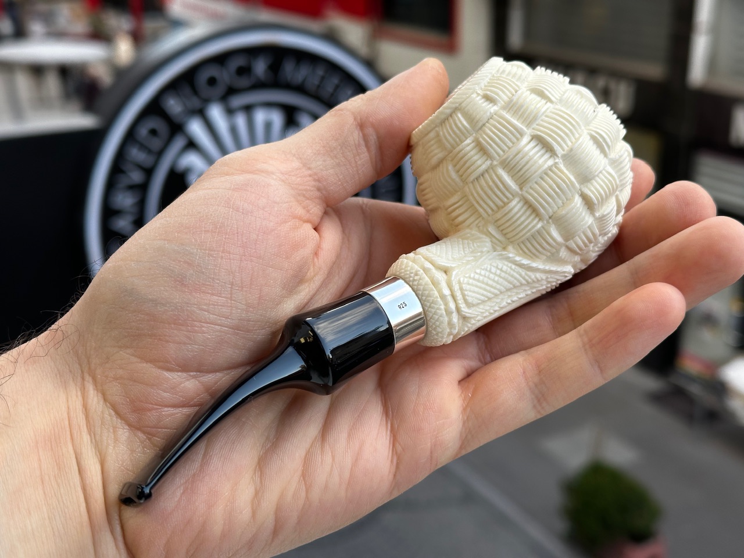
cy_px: 279
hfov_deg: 39.7
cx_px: 372
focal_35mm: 48
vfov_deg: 30.3
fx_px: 1032
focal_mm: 6.86
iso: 50
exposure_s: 1/211
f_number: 1.78
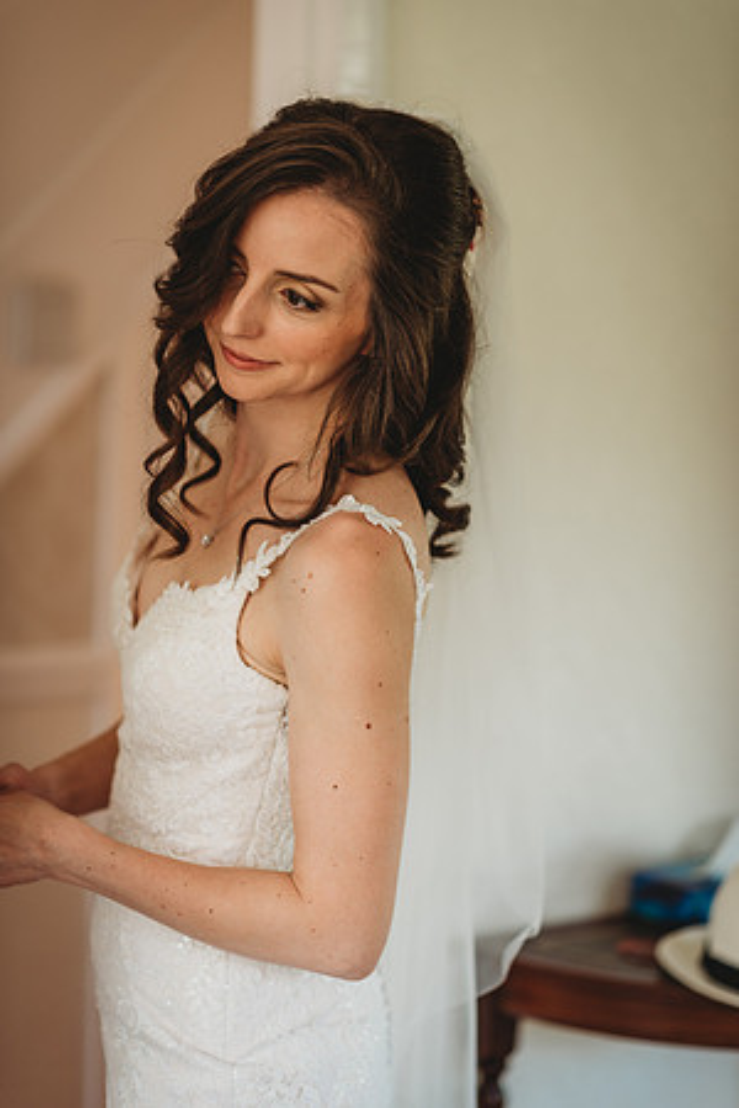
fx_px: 2617
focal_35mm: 85
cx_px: 370
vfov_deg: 23.9
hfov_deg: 16.1
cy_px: 554
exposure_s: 1/125
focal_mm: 85
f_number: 2
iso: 250
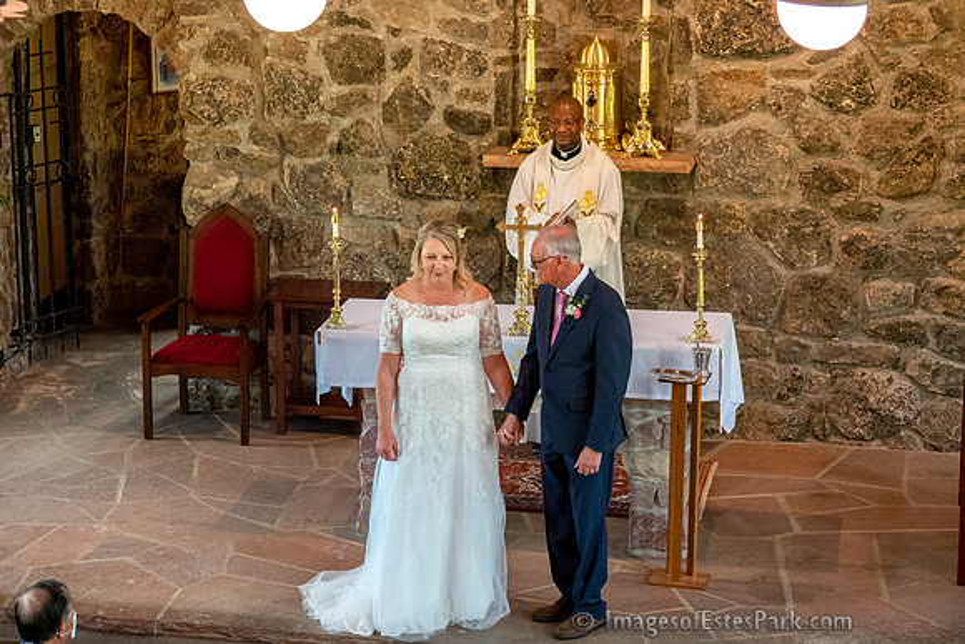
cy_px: 322
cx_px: 482
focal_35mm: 83
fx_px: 2225
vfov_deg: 16.5
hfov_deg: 24.5
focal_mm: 30.5
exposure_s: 1/100
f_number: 3.5
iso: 1600
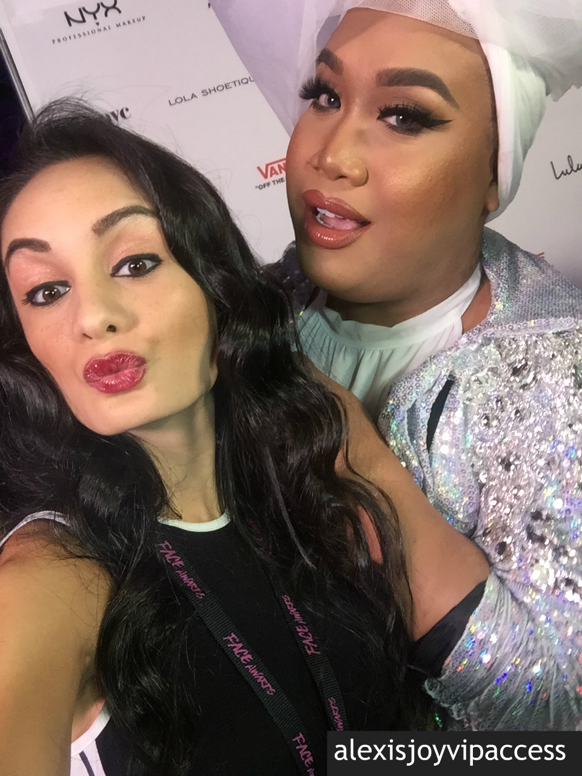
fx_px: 695
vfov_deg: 58.4
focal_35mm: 31
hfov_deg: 45.4
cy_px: 388
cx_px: 291
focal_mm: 2.65
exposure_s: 1/30
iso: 40
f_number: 2.2
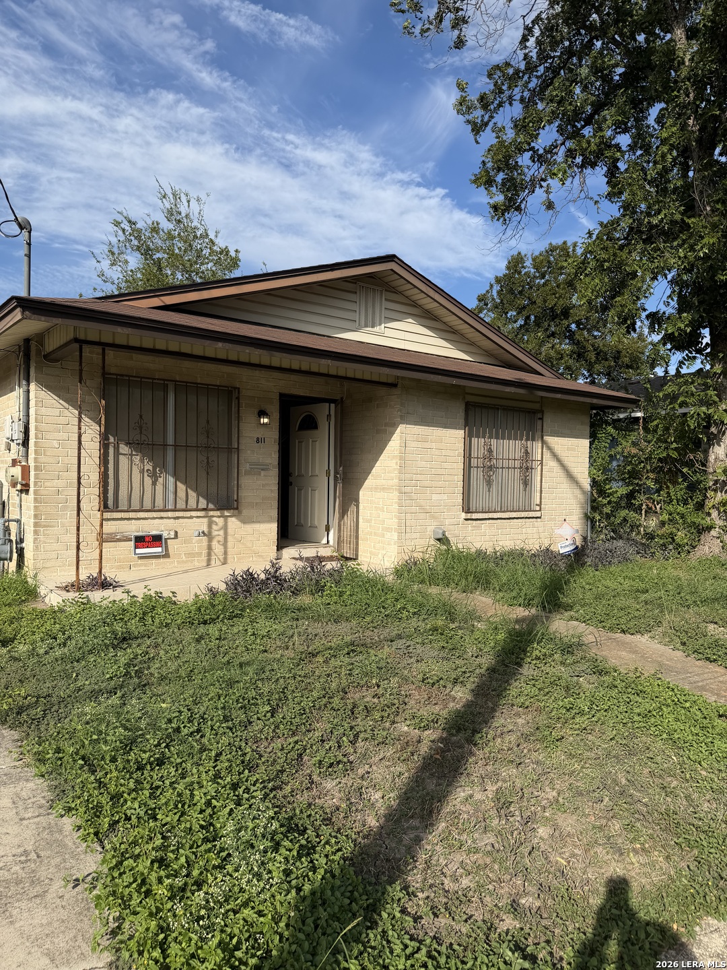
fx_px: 672
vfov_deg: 71.6
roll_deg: +1.8
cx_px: 364
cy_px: 485
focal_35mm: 24
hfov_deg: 56.8
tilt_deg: -0.4
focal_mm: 6.76
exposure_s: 1/5714
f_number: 1.78
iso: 80
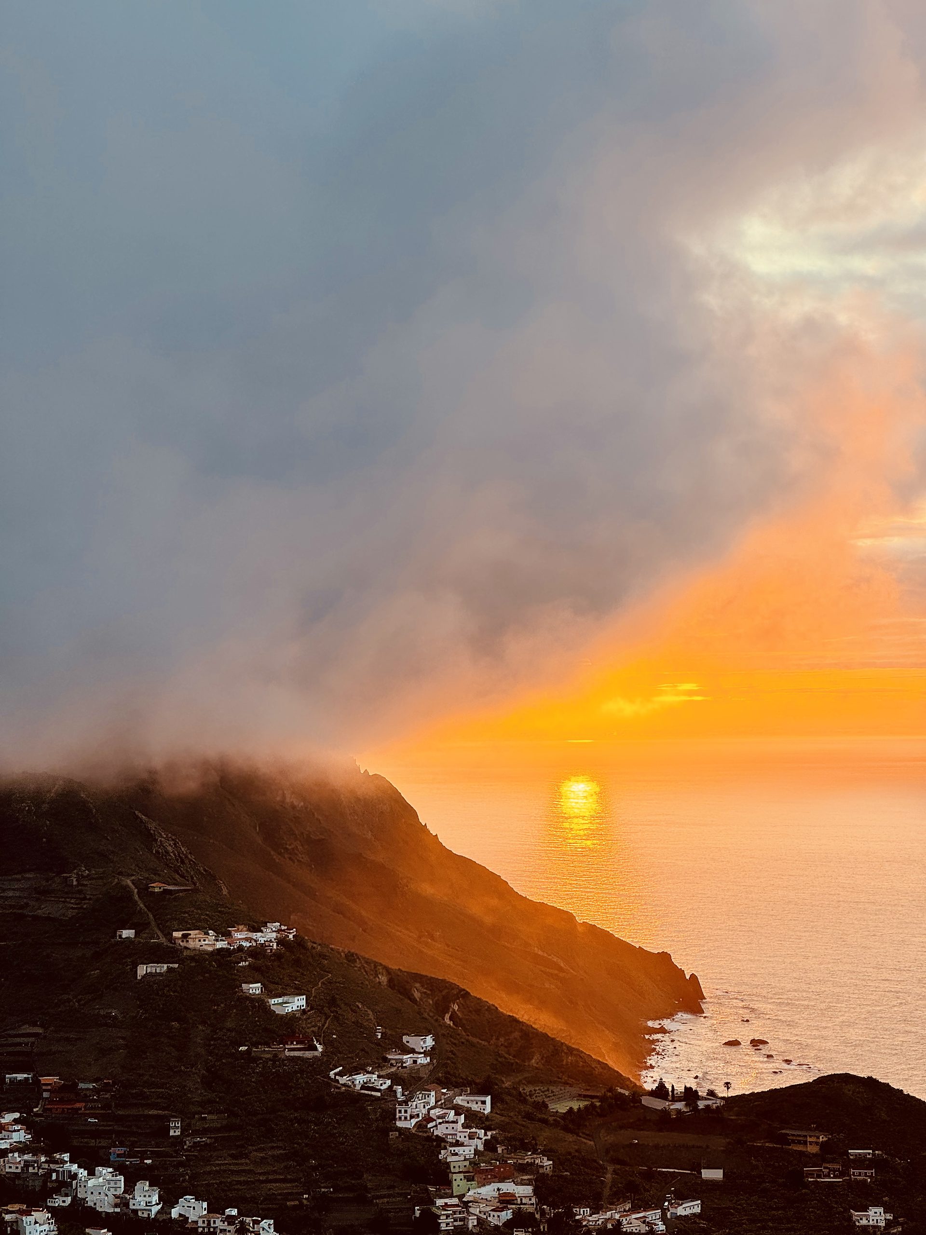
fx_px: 2746
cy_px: 618
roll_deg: -0.1
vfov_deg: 25.3
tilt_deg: +3.2
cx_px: 463
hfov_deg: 19.1
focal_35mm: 77
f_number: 2.8
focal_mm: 9
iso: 40
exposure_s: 1/99
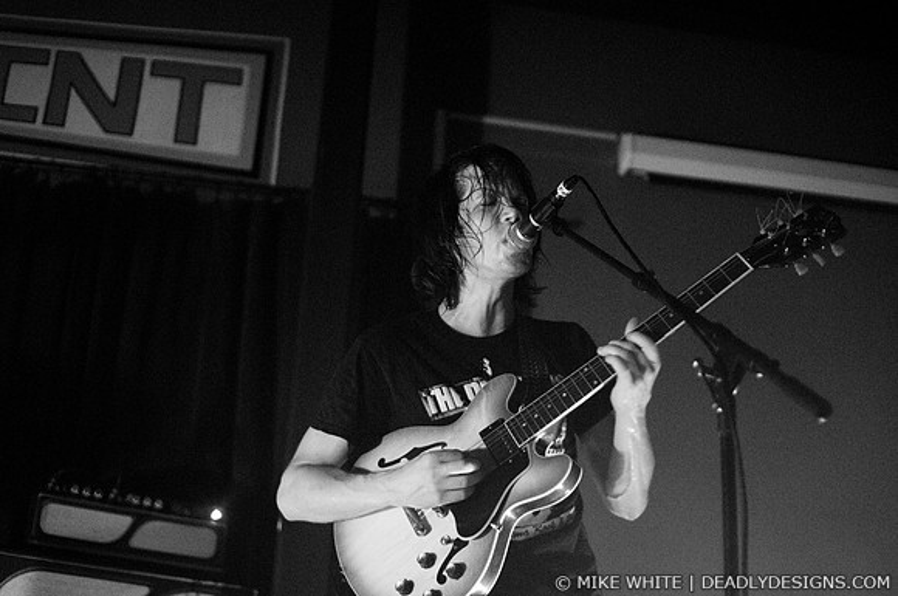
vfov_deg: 29.8
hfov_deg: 43.7
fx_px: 1121
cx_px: 449
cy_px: 298
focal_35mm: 45
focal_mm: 30
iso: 1000
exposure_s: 1/100
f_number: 1.4
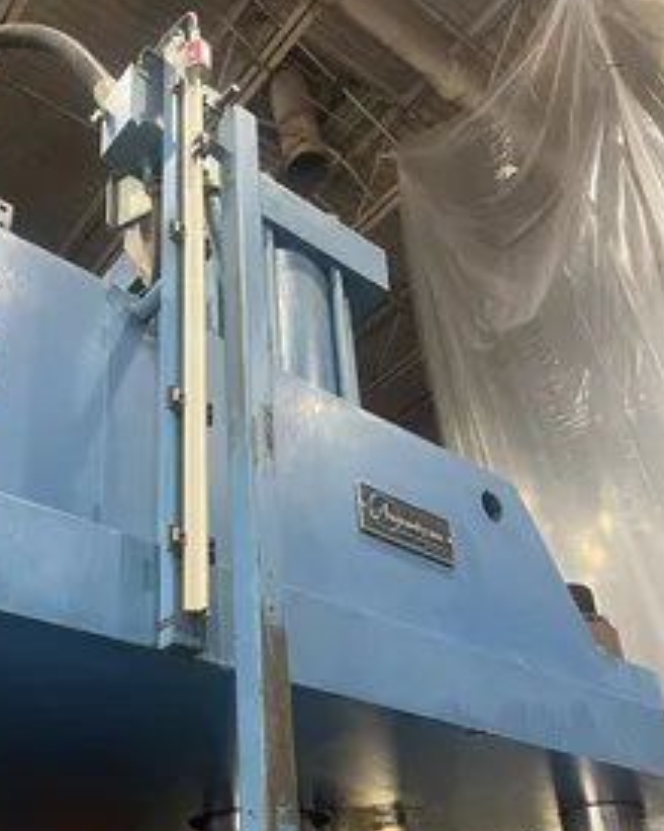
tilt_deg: +28.1
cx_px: 221
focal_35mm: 37
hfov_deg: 39.6
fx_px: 909
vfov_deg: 48.2
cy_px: 558
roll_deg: +4.0
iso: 100
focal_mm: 5.7
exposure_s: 1/60
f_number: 1.5
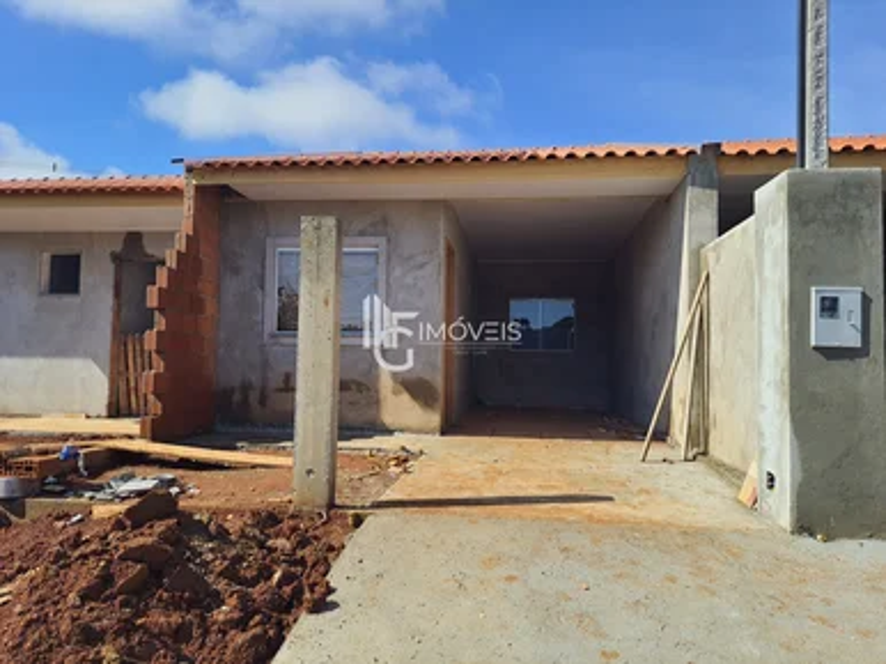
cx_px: 443
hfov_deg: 71.6
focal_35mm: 24
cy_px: 332
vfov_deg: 56.8
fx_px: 614
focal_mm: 5.23
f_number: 1.8
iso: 50
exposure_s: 1/916
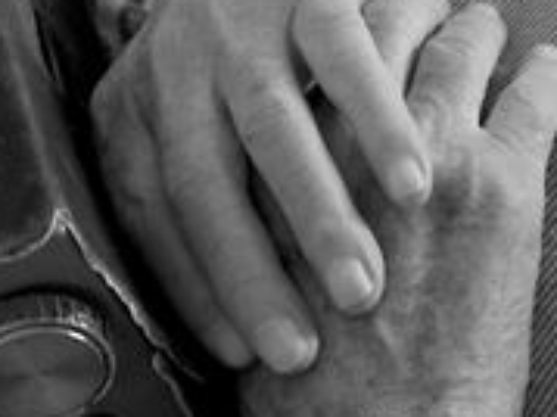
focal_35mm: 155
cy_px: 311
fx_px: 2492
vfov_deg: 9.5
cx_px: 9
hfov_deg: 12.6
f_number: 2.8
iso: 200
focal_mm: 24
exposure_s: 1/8
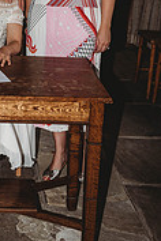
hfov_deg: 14.9
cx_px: -31
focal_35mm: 89
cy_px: -3
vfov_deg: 22.0
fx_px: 597
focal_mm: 35
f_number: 5.6
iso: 400
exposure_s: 1/160
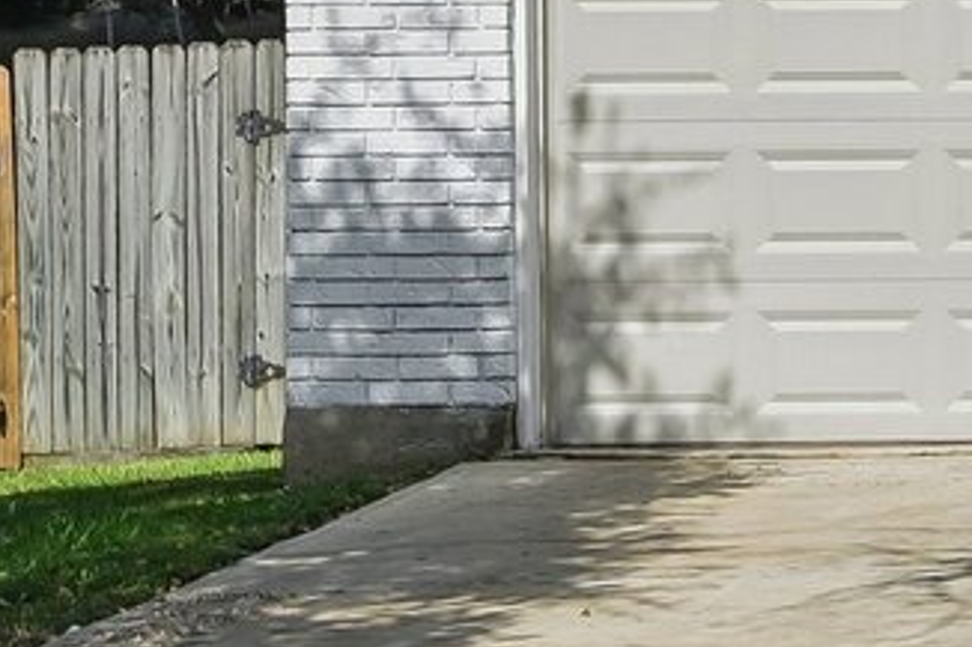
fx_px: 4695
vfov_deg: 7.7
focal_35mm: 174
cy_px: -432
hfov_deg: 10.7
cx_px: 2004
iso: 400
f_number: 8
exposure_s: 1/800
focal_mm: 35
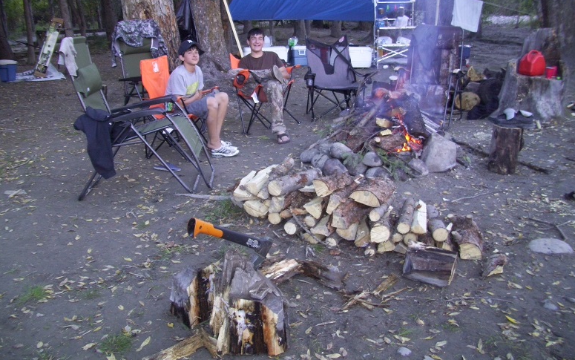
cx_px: 280
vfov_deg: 36.2
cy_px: 143
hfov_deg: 55.3
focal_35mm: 35
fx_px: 549
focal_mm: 5.7
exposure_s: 1/40
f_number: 2.9
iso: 125
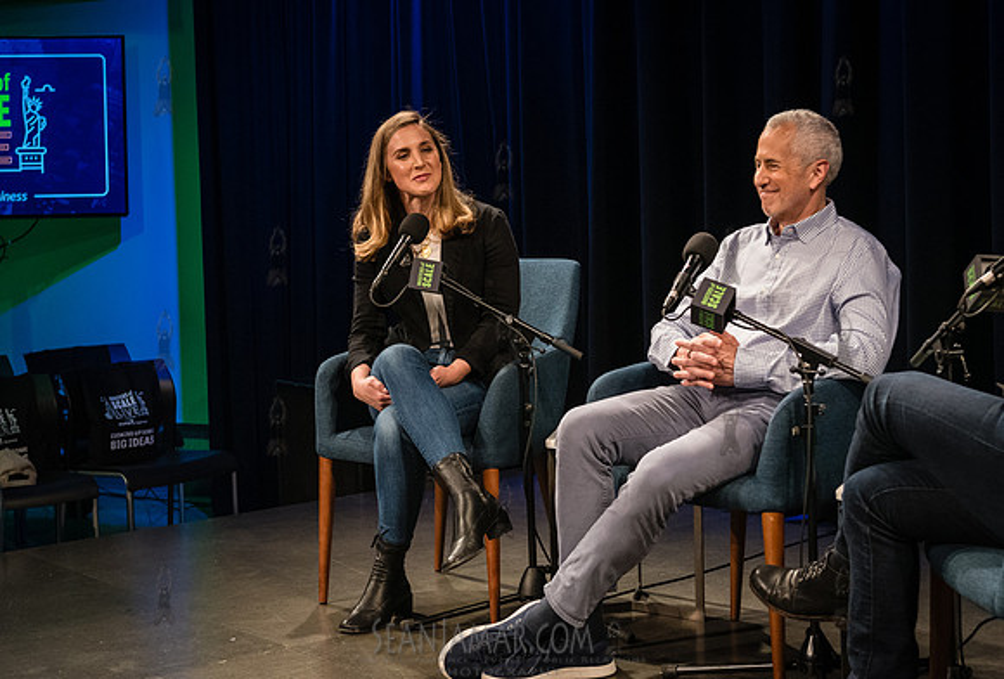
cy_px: 263
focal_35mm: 64
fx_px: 1799
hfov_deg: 31.2
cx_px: 497
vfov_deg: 21.3
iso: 3200
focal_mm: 52
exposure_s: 1/320
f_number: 4
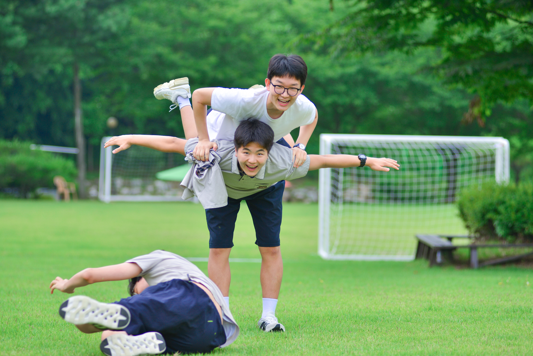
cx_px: 258
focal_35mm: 144
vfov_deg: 9.5
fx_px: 2133
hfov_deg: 14.2
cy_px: 165
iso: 100
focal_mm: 120
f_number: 3.2
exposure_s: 1/500
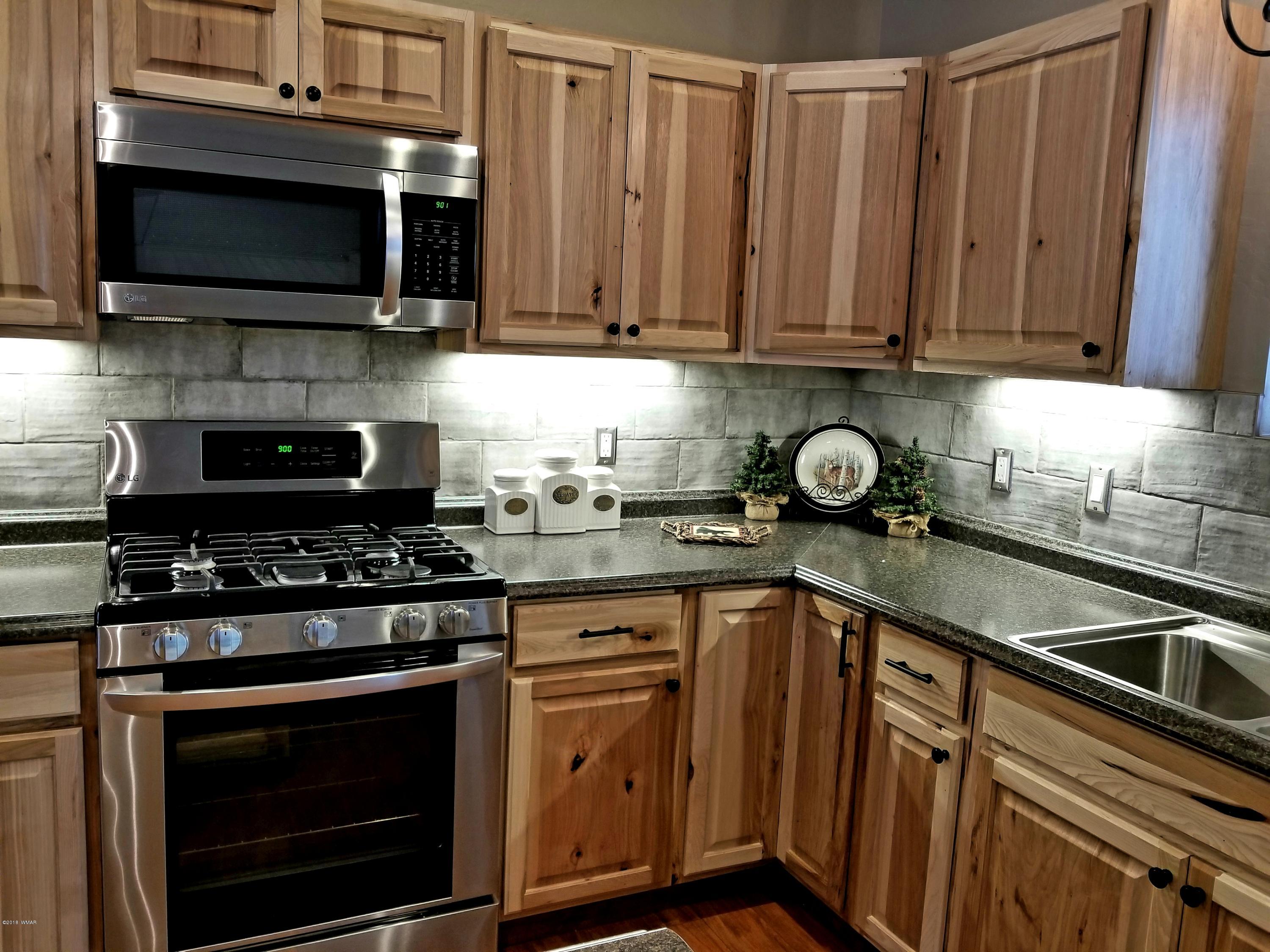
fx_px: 954
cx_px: 635
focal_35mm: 26
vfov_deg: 53.1
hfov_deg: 67.3
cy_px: 476
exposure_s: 1/60
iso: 100
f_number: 1.7
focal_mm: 4.25
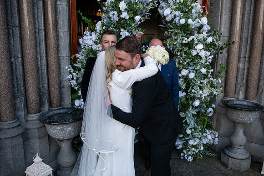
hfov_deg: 67.4
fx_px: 198
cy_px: 88
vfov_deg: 48.0
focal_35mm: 27
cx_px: 132
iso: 500
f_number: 3.5
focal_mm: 27
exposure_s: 1/1600
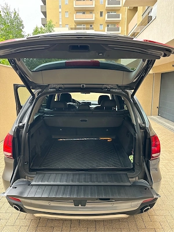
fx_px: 161
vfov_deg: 71.6
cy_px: 116
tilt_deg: -10.6
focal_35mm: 24
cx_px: 87
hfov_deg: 56.8
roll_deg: -0.8
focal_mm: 6.86
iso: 125
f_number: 1.78
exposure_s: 1/121
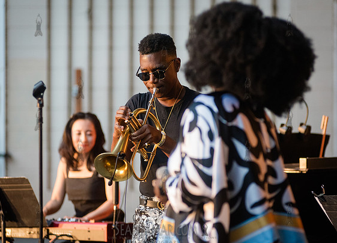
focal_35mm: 192
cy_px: 126
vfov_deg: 7.5
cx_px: 178
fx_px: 1843
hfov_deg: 10.4
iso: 4000
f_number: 3.2
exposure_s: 1/500
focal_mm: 155
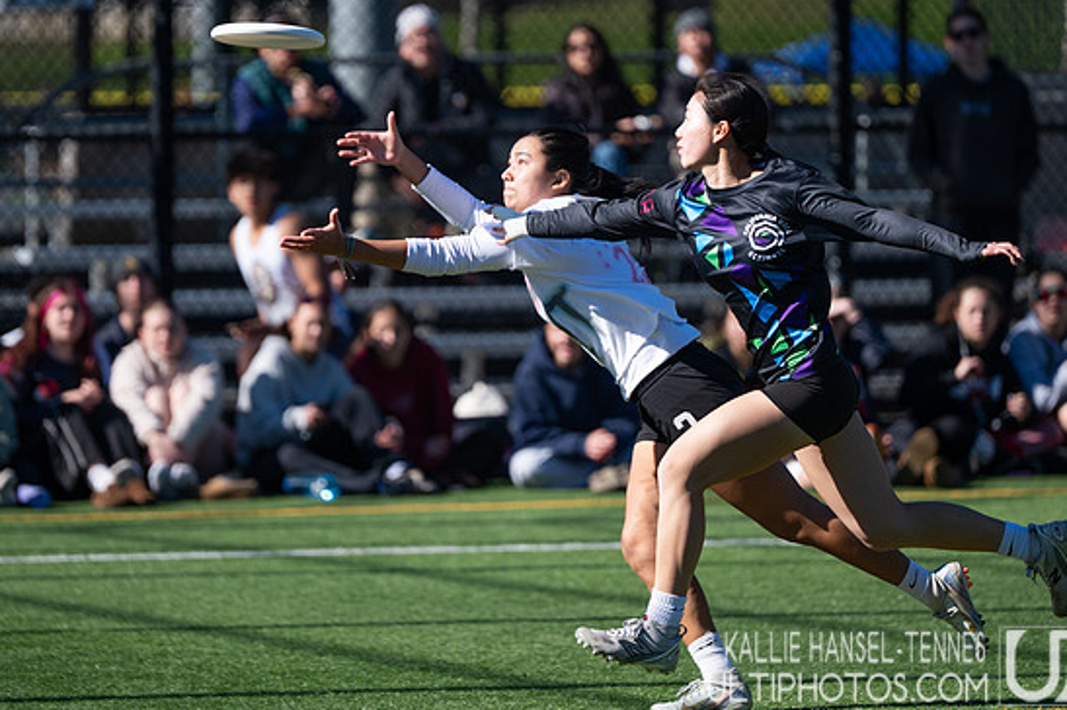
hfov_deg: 6.7
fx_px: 9182
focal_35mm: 310
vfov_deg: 4.4
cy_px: 274
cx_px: 539
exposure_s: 1/2500
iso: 100
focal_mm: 200
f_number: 2.8
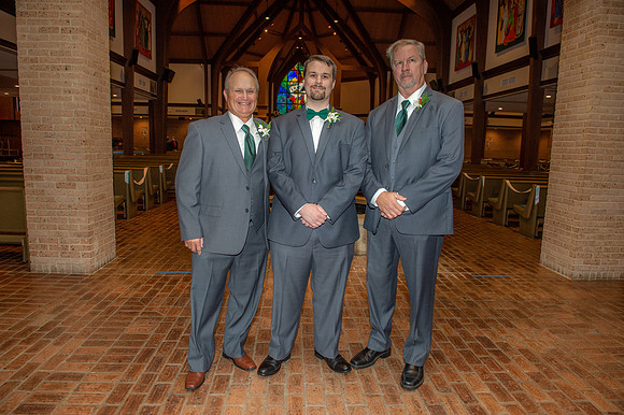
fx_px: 416
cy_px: 208
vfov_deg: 53.1
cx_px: 312
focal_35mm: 24
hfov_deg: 73.8
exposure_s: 1/160
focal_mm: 24
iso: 1250
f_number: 5.6
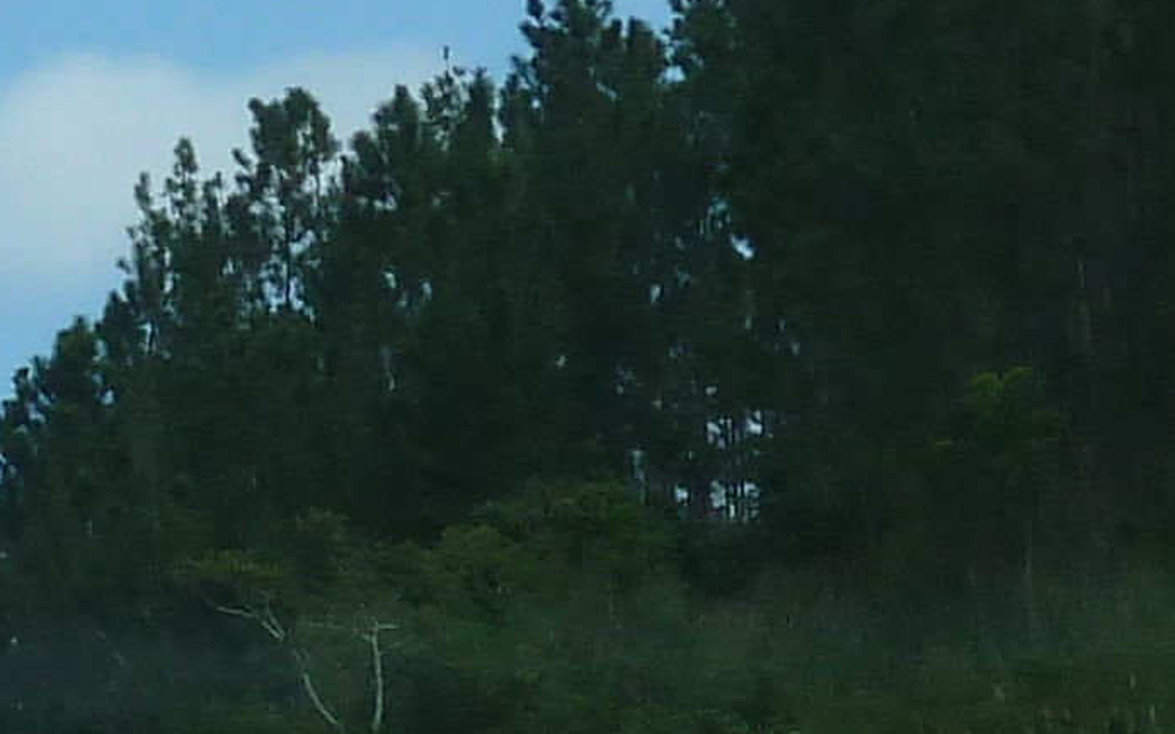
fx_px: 6884
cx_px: -385
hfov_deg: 9.6
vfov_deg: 6.1
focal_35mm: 215
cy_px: 267
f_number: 4.5
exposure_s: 1/400
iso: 80
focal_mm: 5.7
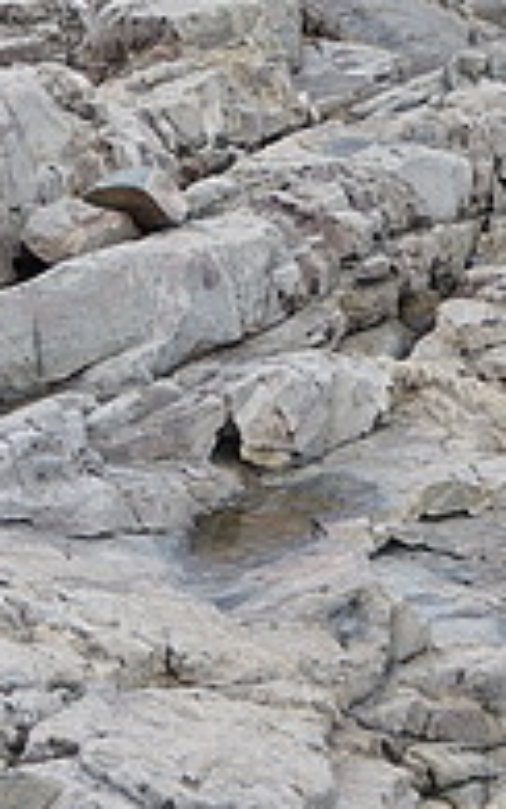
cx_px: 373
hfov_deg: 7.7
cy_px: -622
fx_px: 3770
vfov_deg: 11.4
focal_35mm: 171
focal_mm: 28
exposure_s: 1/400
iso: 100
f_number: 2.8
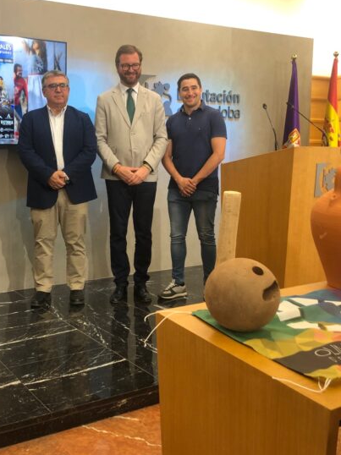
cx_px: 111
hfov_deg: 35.5
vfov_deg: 46.8
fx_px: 526
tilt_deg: -8.0
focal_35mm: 40
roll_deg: +1.7
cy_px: 240
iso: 40
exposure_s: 1/24
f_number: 1.8
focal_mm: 3.99
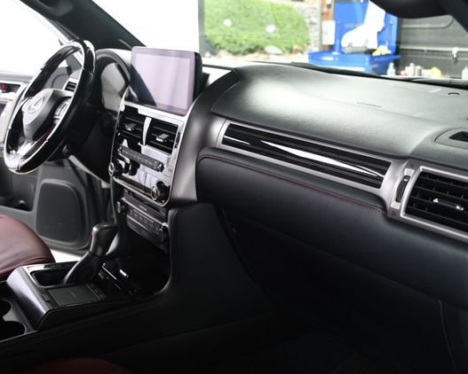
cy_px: 186
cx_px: 248
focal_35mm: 41
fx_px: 568
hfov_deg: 44.8
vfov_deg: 36.5
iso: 100
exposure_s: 1/160
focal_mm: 24
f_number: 3.8
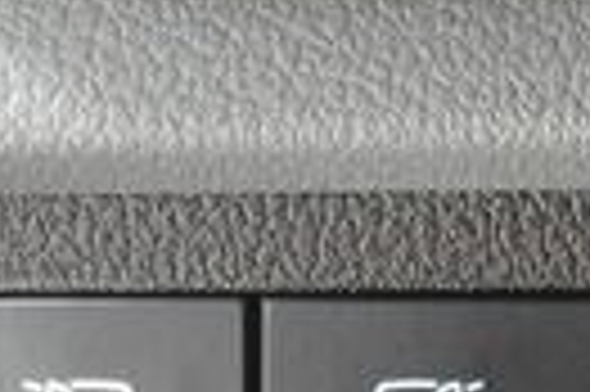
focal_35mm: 235
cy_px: 858
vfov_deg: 5.7
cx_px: 793
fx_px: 3847
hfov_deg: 8.6
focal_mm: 32
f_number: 5
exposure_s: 1/60
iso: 2500
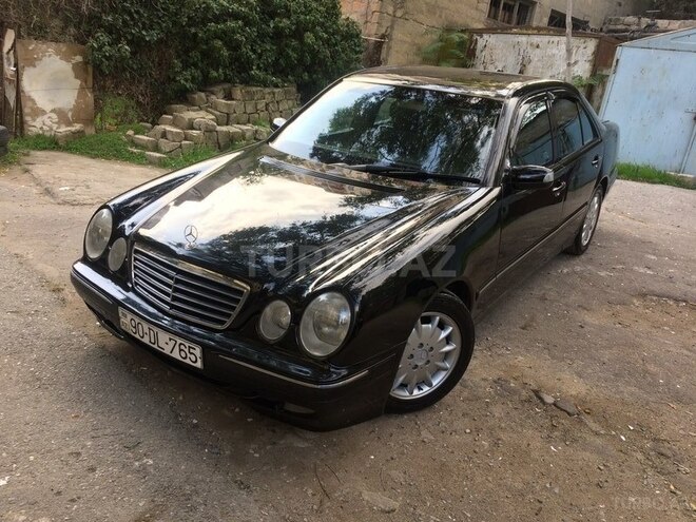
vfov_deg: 48.2
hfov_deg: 61.7
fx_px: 583
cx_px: 348
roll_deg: -7.5
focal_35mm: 29
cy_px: 261
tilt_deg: -15.5
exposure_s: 1/110
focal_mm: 4.15
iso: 32
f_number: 2.2
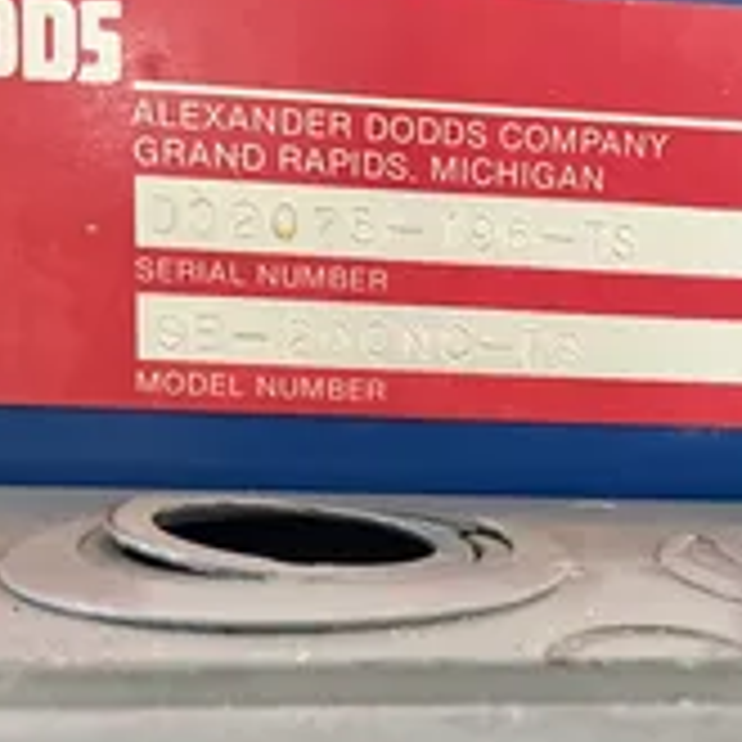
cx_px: 675
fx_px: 1504
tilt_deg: -12.4
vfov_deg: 27.5
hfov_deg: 26.7
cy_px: 504
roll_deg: -3.3
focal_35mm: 62
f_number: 1.8
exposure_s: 1/60
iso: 250
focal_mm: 3
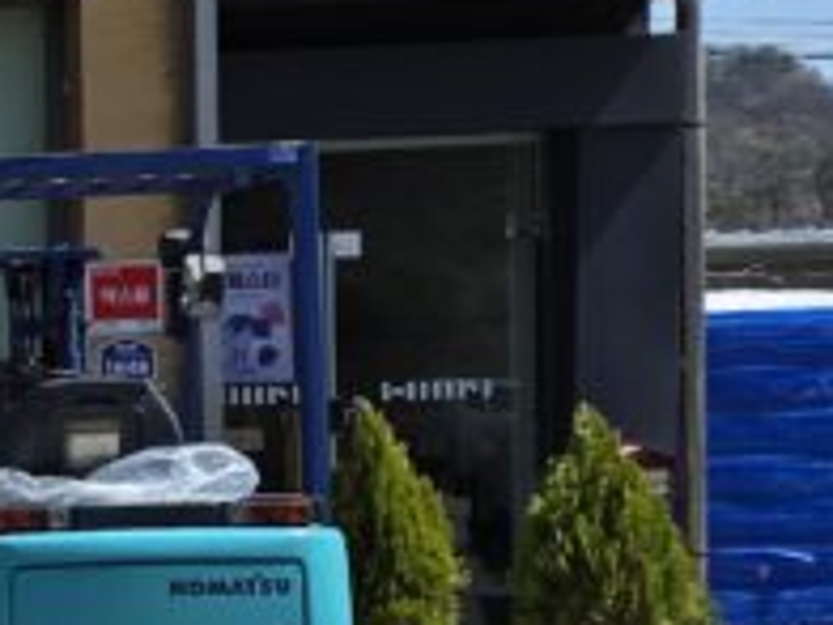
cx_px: -1330
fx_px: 2888
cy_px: 548
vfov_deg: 12.3
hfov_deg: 12.1
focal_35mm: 120
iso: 40
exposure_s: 1/2921
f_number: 1.8
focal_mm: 5.4
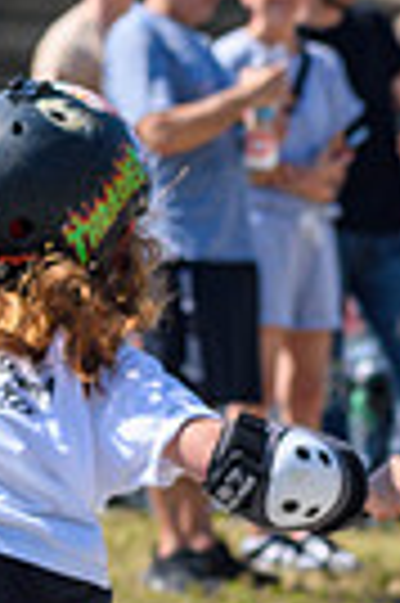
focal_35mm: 555
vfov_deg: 3.7
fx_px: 9273
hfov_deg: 2.5
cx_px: -40
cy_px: 459
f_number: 7.1
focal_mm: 110
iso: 200
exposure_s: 1/800
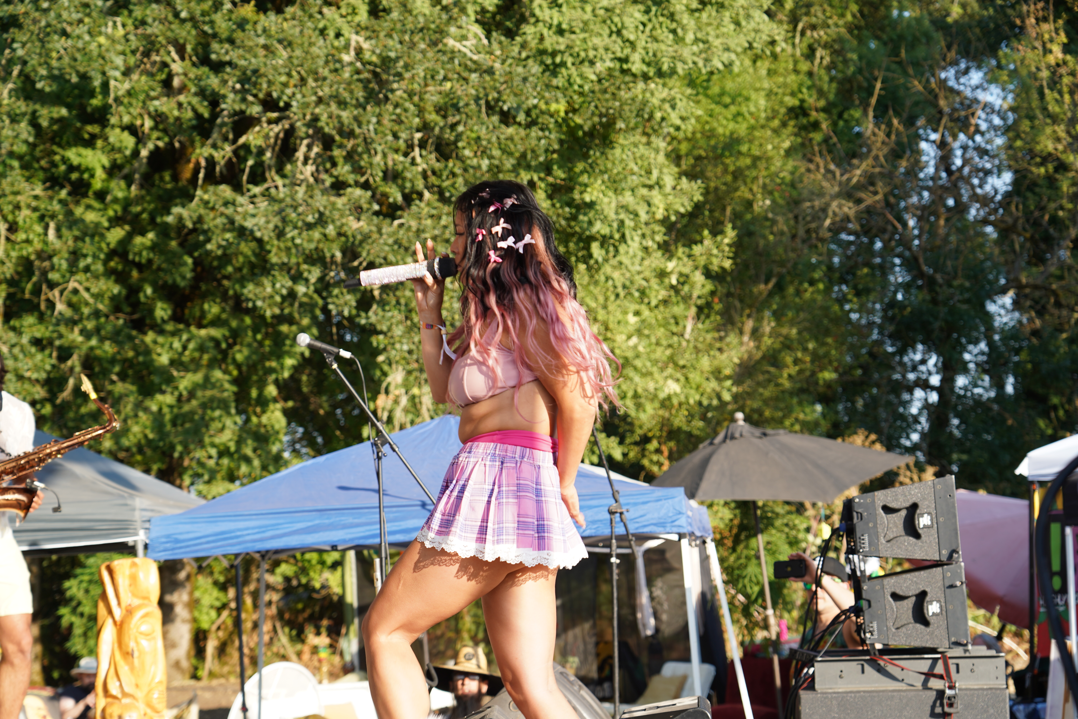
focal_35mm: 83
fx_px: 2485
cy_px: 360
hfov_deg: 24.5
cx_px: 539
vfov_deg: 16.5
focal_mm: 83
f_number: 5.6
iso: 125
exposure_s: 1/160
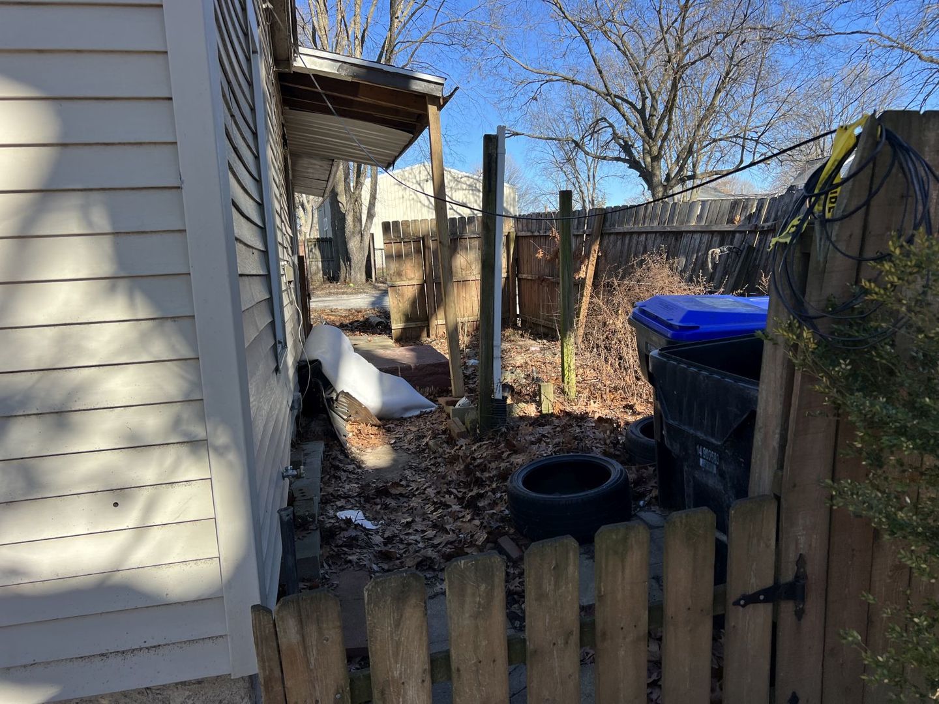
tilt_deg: -6.3
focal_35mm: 26
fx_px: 705
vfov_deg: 53.1
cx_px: 470
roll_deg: +3.3
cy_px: 352
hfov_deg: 67.3
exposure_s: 1/1431
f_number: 1.5
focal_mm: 5.7
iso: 50
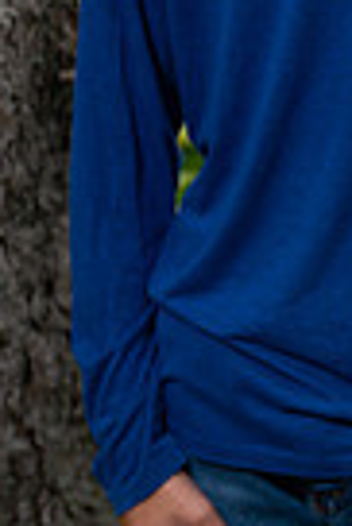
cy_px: -46
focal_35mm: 396
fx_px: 5793
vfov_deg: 5.2
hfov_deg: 3.5
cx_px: 410
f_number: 3.5
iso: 100
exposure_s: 1/200
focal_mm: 120
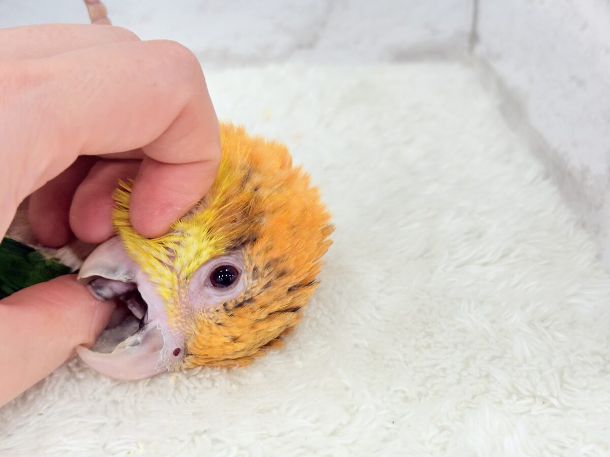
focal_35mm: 52
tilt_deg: -27.5
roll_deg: +0.3
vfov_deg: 28.0
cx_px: 305
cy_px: 228
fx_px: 916
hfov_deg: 36.8
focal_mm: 5.96
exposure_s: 1/100
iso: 80
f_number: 1.6
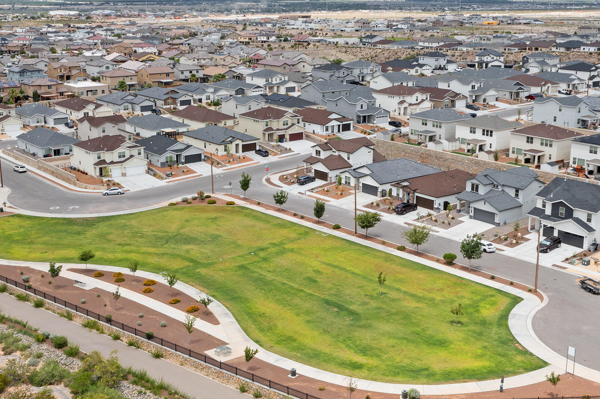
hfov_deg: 41.9
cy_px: 197
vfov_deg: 28.6
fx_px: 783
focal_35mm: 47
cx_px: 301
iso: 100
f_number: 6.3
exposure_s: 1/500
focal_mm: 10.26
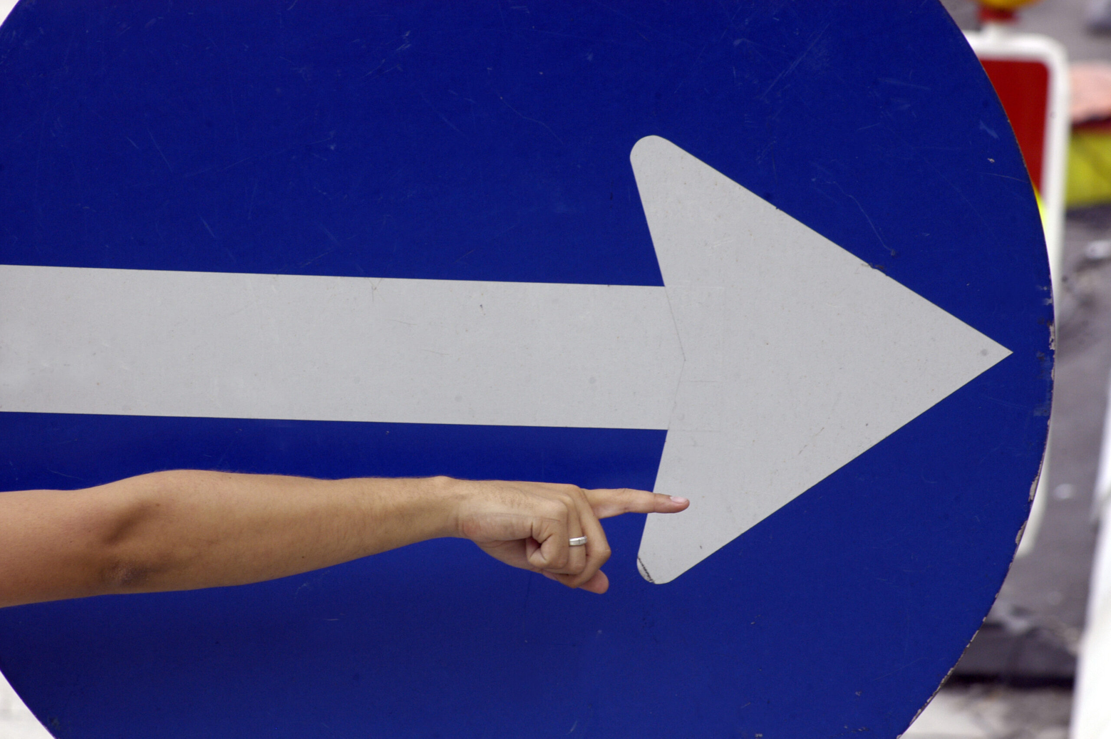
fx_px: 8325
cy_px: 370
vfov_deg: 5.1
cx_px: 556
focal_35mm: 270
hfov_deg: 7.6
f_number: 9
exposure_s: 1/250
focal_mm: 180
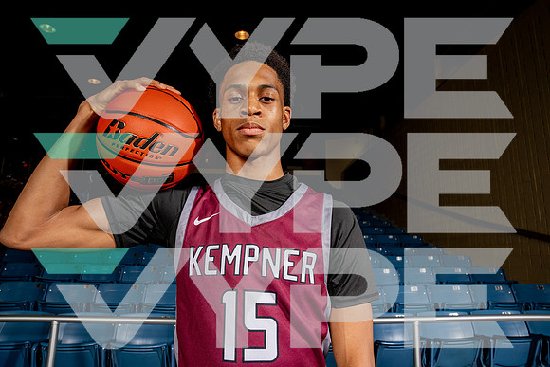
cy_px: 184
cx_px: 275
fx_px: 367
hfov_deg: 73.7
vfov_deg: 53.2
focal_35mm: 24
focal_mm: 24
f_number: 7.1
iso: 250
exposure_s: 1/125
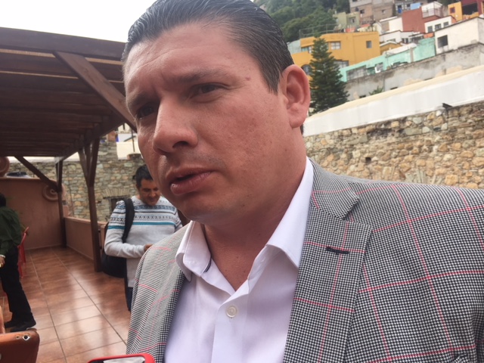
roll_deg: +3.5
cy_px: 182
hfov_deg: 61.7
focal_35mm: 29
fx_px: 405
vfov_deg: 48.2
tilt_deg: +0.4
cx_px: 242
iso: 25
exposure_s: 1/527
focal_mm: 4.15
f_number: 2.2
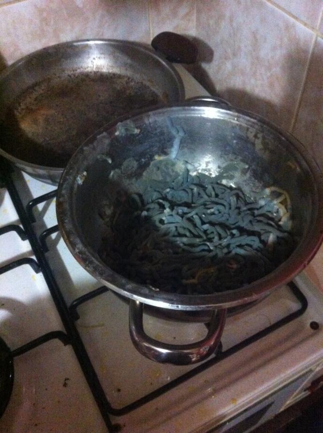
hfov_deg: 40.6
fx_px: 437
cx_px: 162
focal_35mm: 35
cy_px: 216
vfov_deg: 52.7
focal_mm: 3.85
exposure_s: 1/15
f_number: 2.8
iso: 1000
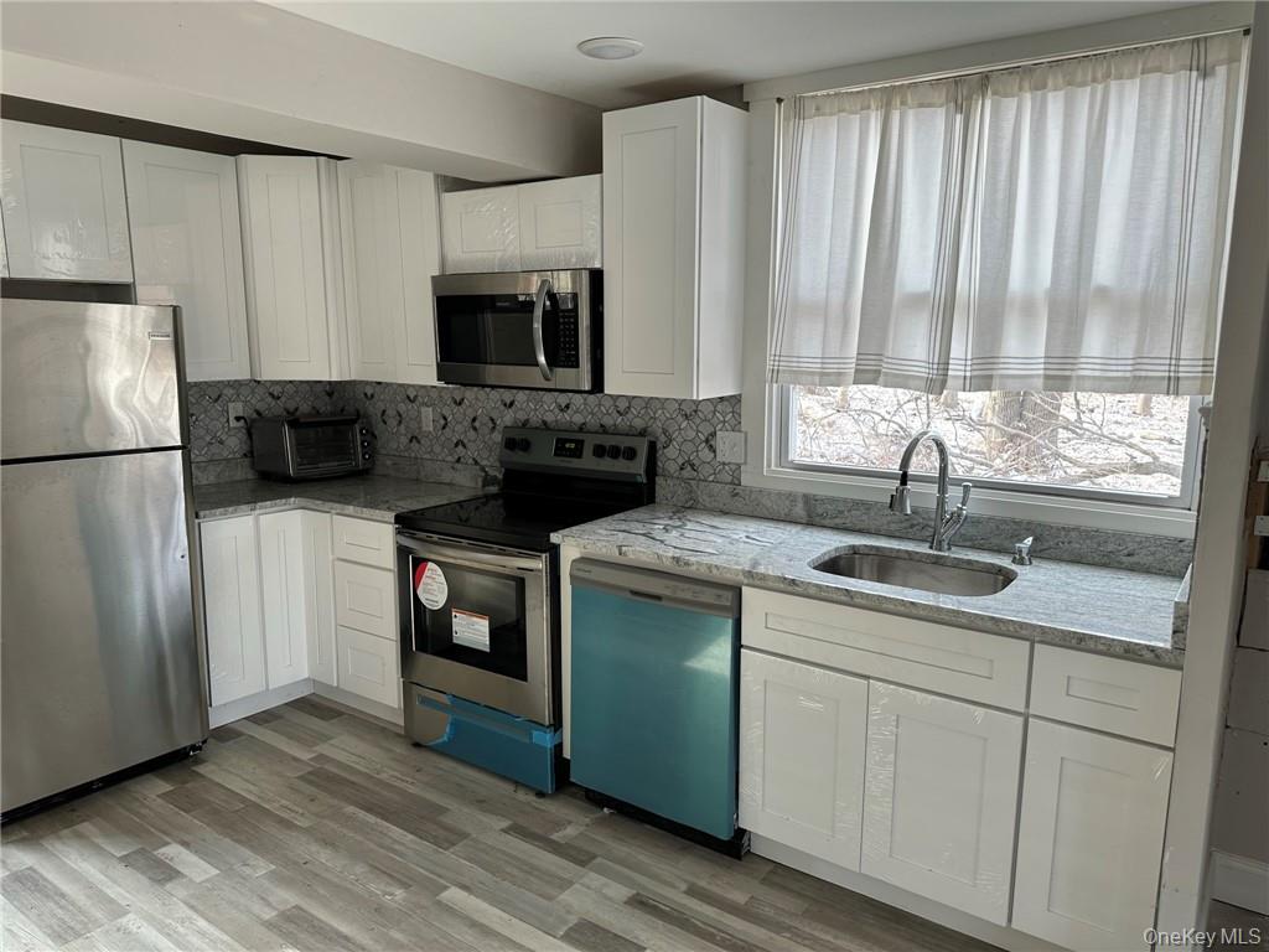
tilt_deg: -10.0
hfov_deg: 71.6
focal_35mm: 24
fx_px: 880
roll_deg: -1.2
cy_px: 476
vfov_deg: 56.8
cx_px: 634
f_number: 1.78
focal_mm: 6.86
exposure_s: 1/123
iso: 64
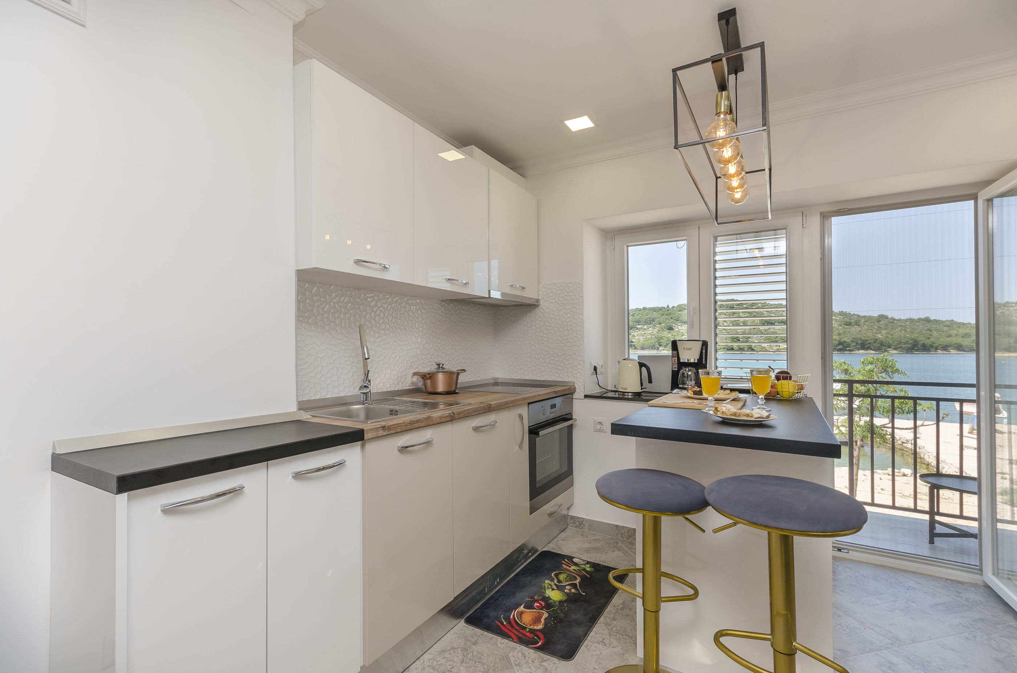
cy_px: 336
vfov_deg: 77.1
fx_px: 423
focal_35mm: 15
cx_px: 508
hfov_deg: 100.5
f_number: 9
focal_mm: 10
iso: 100
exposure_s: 1/80
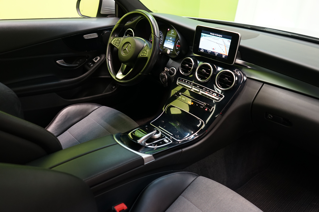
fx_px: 248
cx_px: 160
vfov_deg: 46.4
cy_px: 106
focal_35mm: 28
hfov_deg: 65.5
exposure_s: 1/30
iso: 800
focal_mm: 28
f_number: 3.5
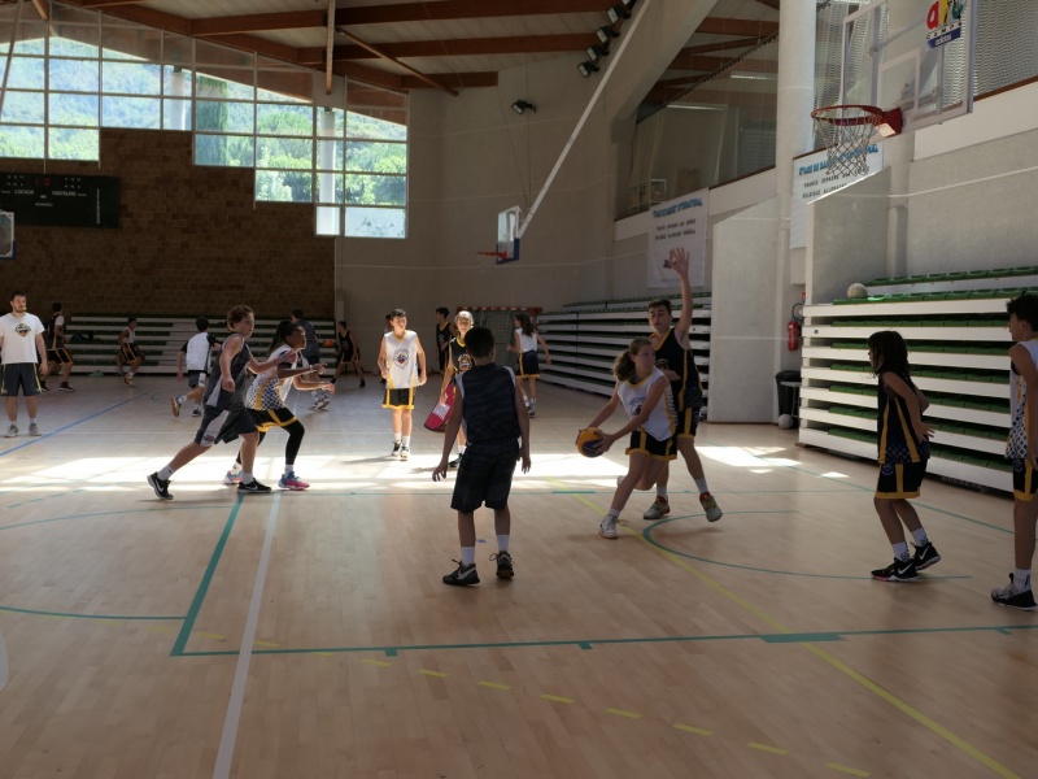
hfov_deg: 47.9
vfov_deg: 36.8
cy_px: 390
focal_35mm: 39
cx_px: 519
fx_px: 1169
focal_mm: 13
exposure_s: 1/200
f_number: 2.8
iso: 125
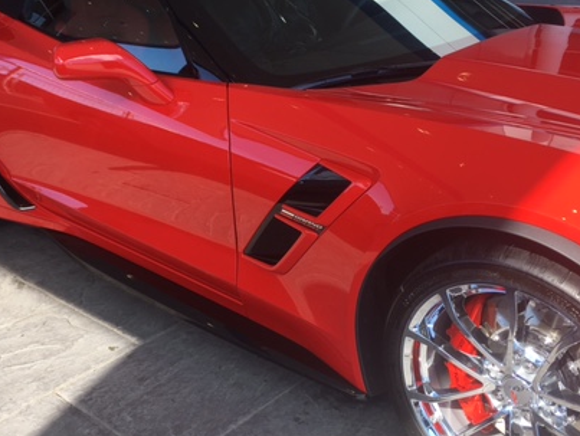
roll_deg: +3.0
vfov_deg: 31.6
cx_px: 284
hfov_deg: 41.2
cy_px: 201
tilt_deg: -19.8
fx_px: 771
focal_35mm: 46
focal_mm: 4.15
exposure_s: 1/411
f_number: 2.2
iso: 25
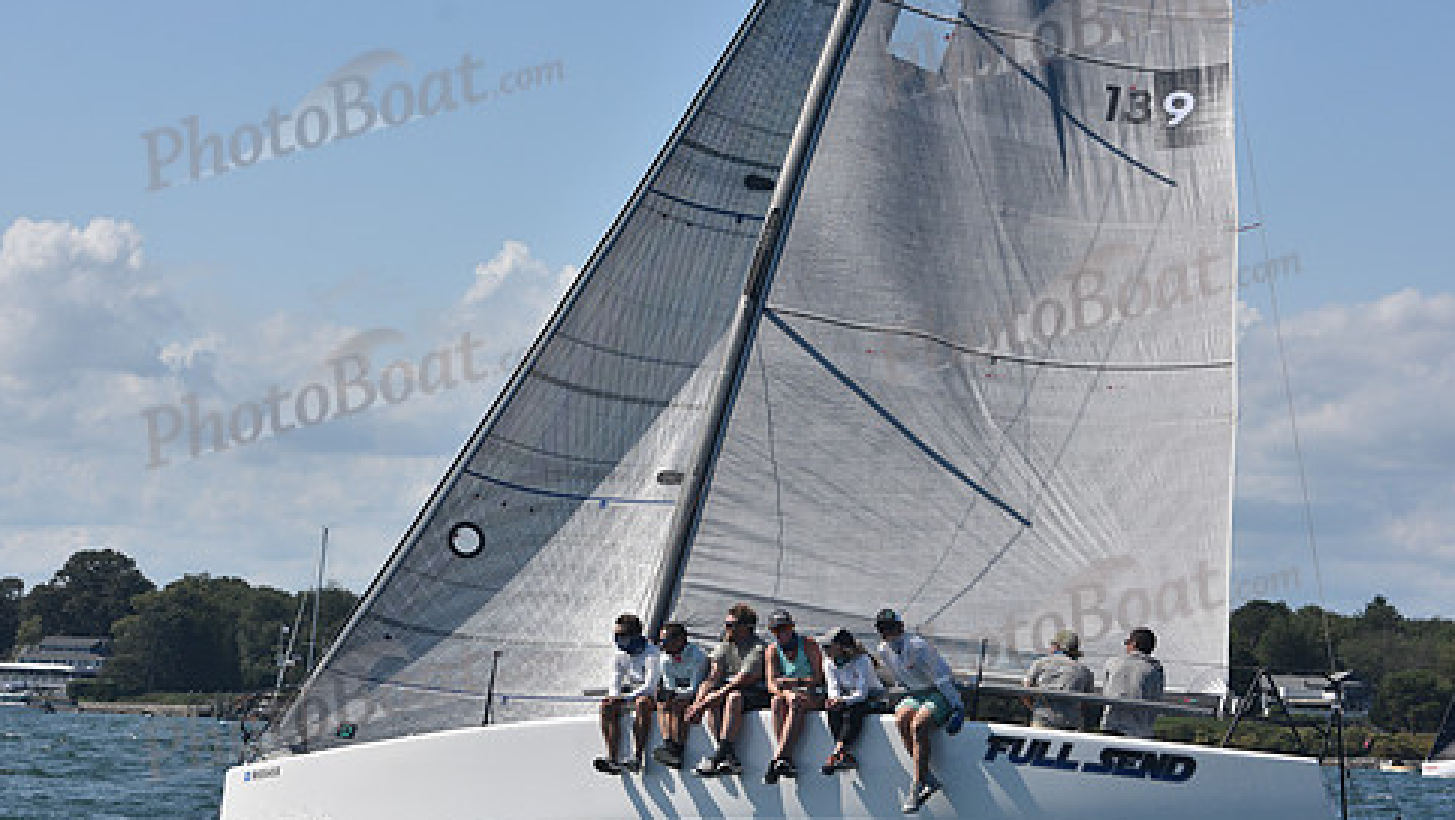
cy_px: 505
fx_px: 3396
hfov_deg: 24.2
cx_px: 723
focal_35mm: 88
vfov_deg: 13.7
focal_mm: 70
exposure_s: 1/1250
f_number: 5.6
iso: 250
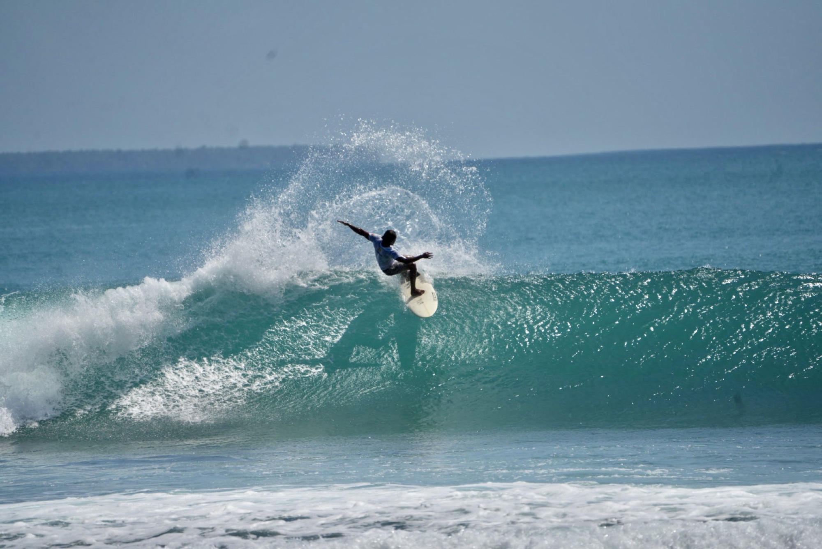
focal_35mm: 400
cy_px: 274
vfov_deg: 3.4
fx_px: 9138
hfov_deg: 5.2
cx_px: 411
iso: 250
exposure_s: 1/3200
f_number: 6.3
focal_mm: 400
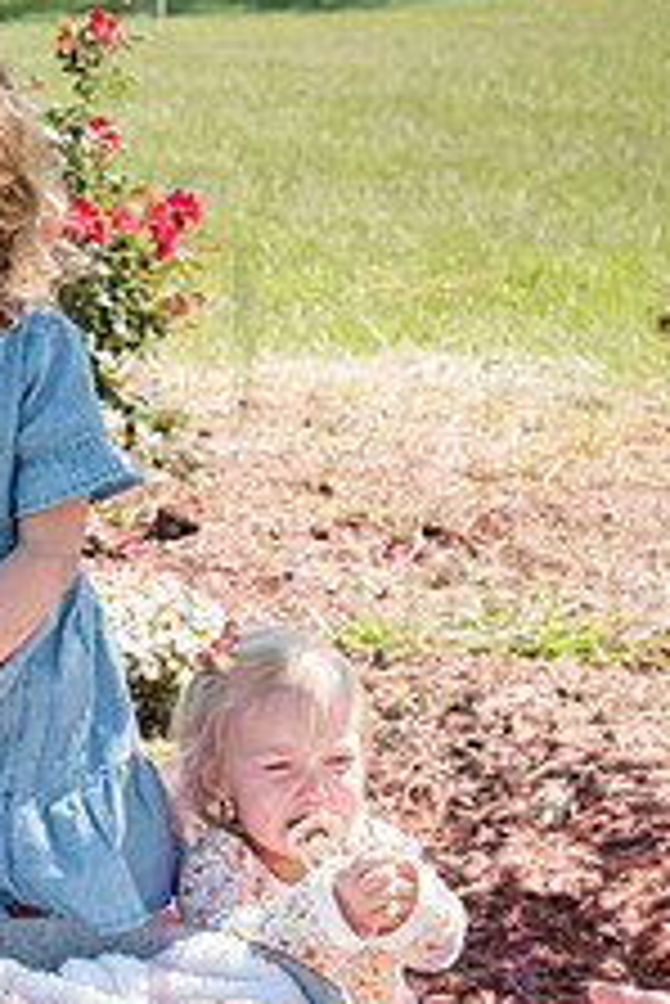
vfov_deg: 19.3
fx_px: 2926
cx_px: 58
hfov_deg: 12.9
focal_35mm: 105
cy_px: 752
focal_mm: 52
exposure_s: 1/320
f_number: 8
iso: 400
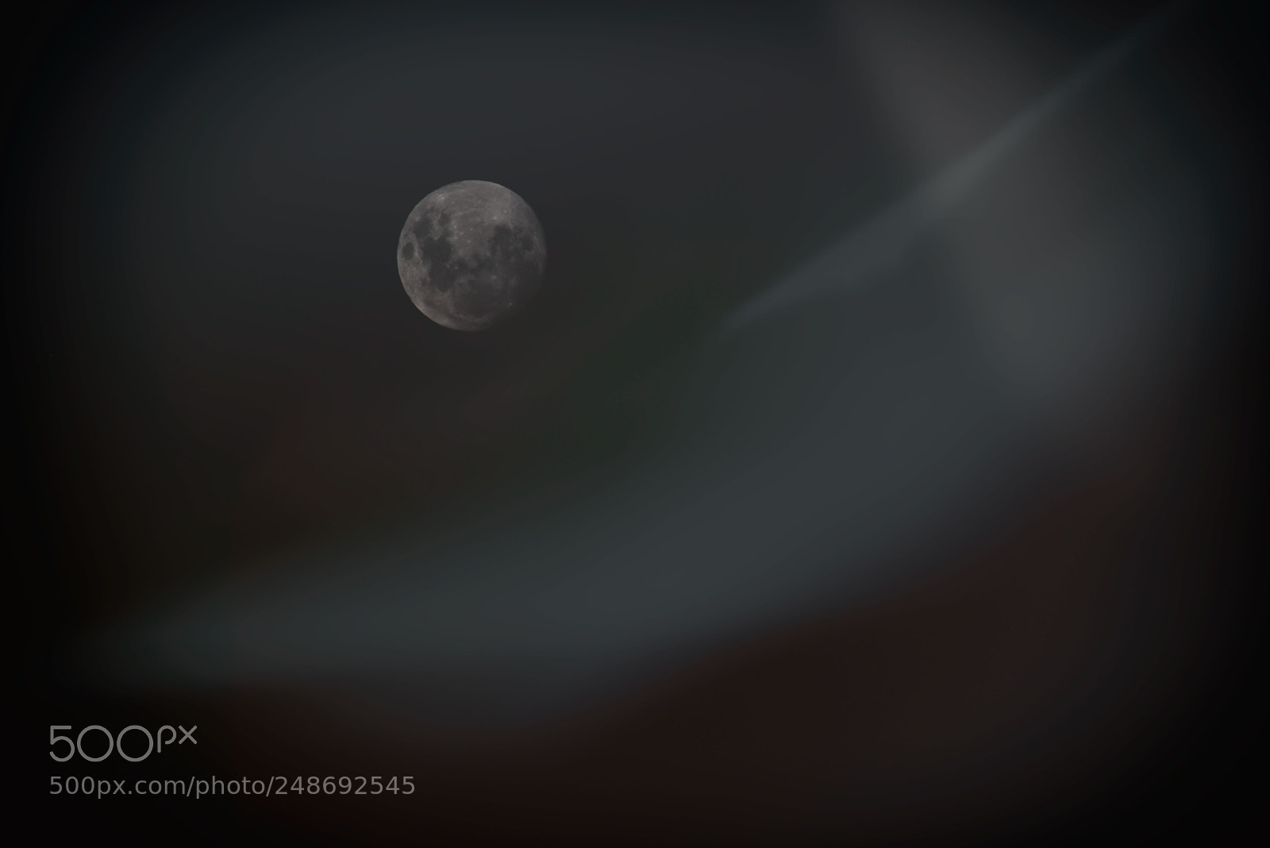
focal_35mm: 450
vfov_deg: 3.1
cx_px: 635
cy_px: 424
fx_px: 15880
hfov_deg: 4.6
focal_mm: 300
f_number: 11
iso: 400
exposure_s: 1/1250
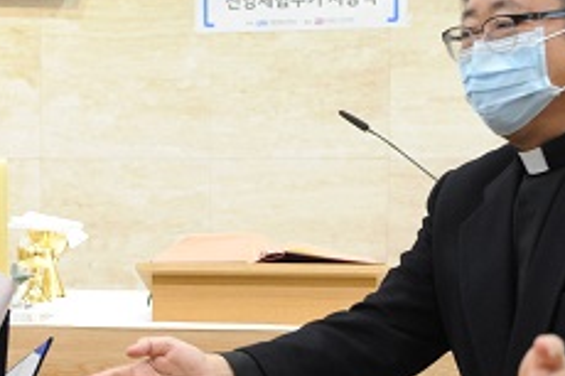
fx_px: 1553
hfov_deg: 20.4
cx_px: 108
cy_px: 262
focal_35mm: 99
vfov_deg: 13.8
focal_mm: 38
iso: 2000
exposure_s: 1/200
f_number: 4
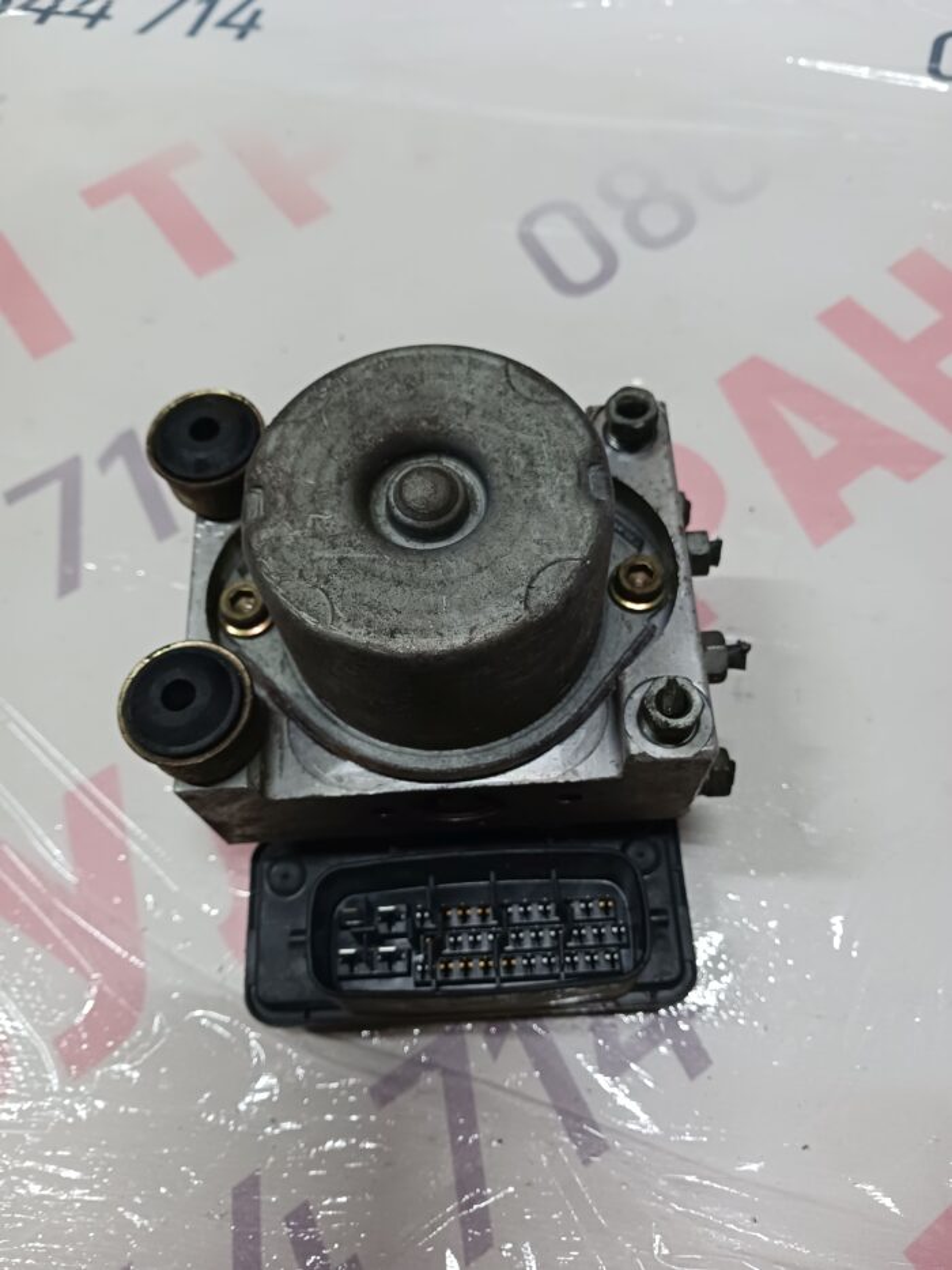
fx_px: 990
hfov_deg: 51.4
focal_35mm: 27
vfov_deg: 65.3
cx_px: 476
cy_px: 635
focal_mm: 4
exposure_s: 1/25
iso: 320
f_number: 1.8
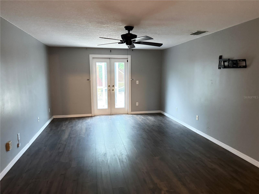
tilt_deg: -7.4
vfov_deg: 56.8
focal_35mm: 24
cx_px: 130
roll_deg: +0.9
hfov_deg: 71.6
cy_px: 97
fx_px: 180
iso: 1600
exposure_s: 1/15
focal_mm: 6.76
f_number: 1.78
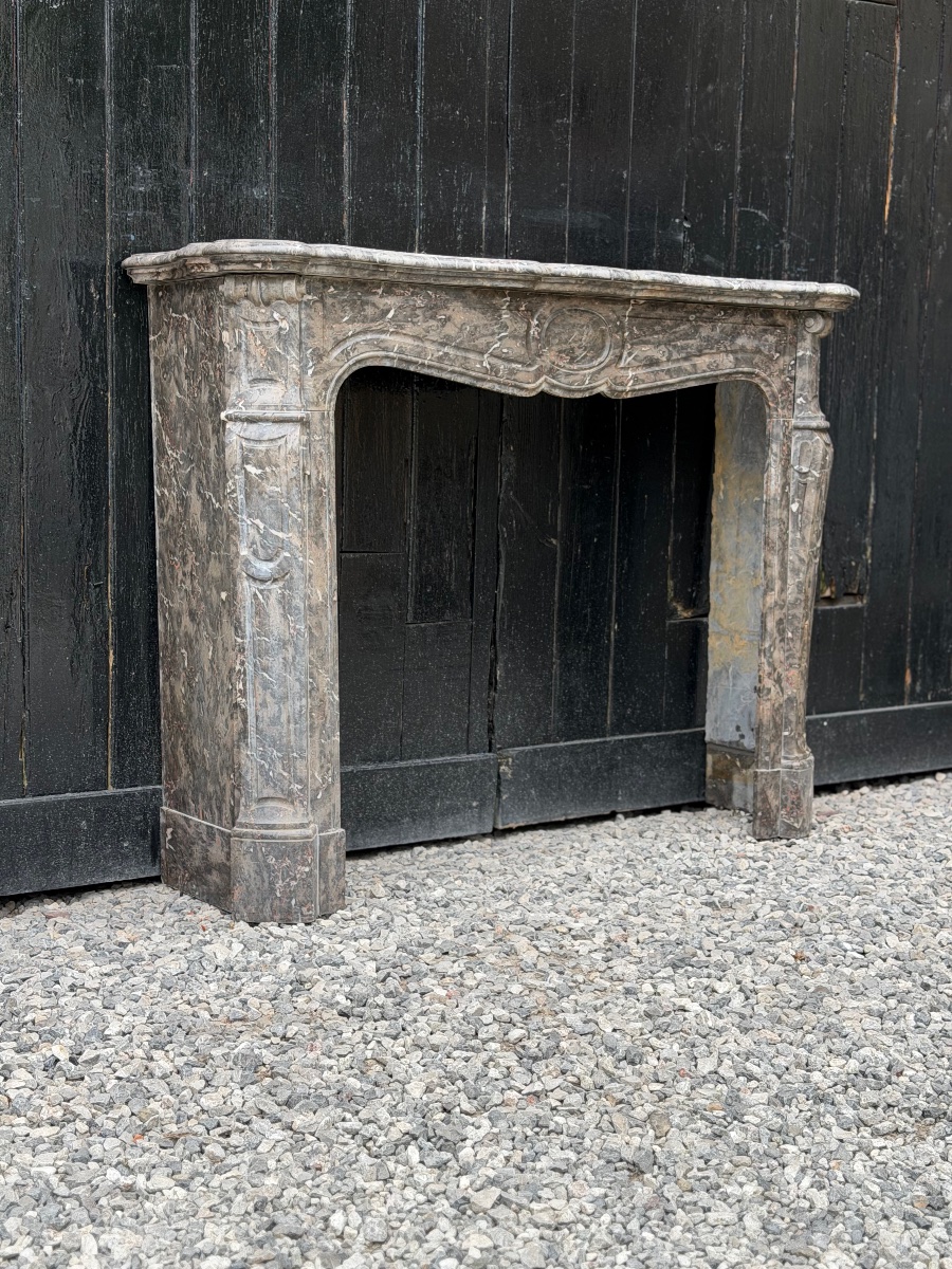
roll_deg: -1.6
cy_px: 634
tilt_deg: -7.6
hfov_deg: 30.3
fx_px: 1760
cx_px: 476
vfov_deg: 39.7
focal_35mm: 48
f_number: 1.78
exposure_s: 1/939
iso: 64
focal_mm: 6.76
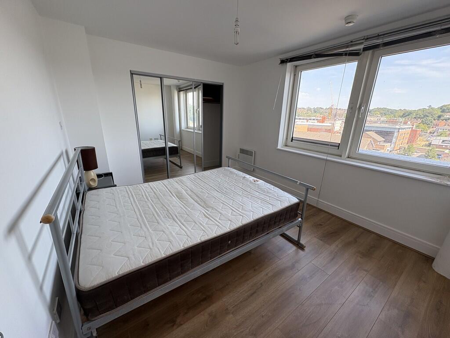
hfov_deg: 102.1
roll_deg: -1.4
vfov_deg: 85.7
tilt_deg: -17.3
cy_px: 169
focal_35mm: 14
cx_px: 225
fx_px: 182
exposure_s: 1/131
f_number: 2.2
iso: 64
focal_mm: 2.22
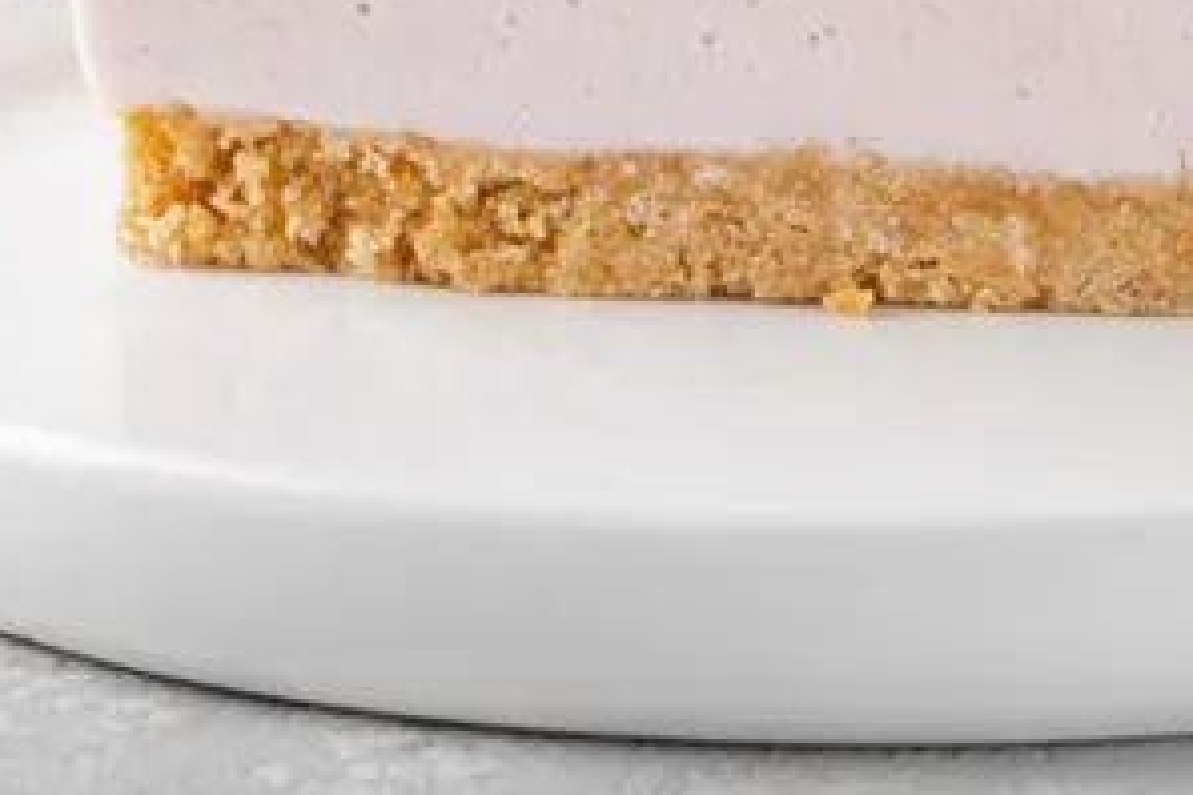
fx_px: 7986
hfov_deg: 8.5
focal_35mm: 241
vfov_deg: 5.7
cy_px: -327
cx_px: 1048
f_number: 10
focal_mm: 70
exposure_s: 1/200
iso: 320
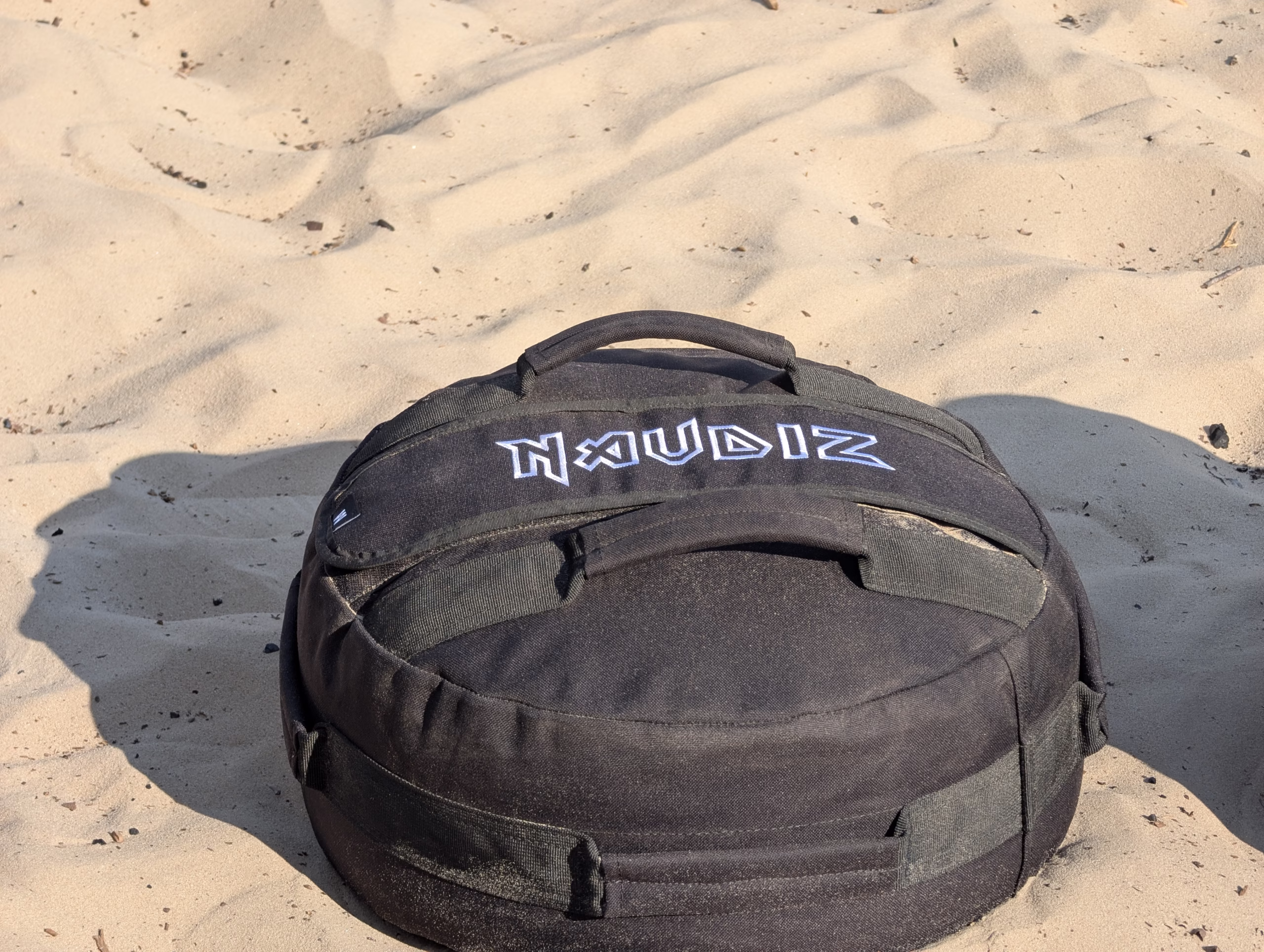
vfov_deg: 13.5
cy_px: 476
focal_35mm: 110
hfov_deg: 17.9
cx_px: 632
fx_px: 4023
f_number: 2.8
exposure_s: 1/253
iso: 21
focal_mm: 18
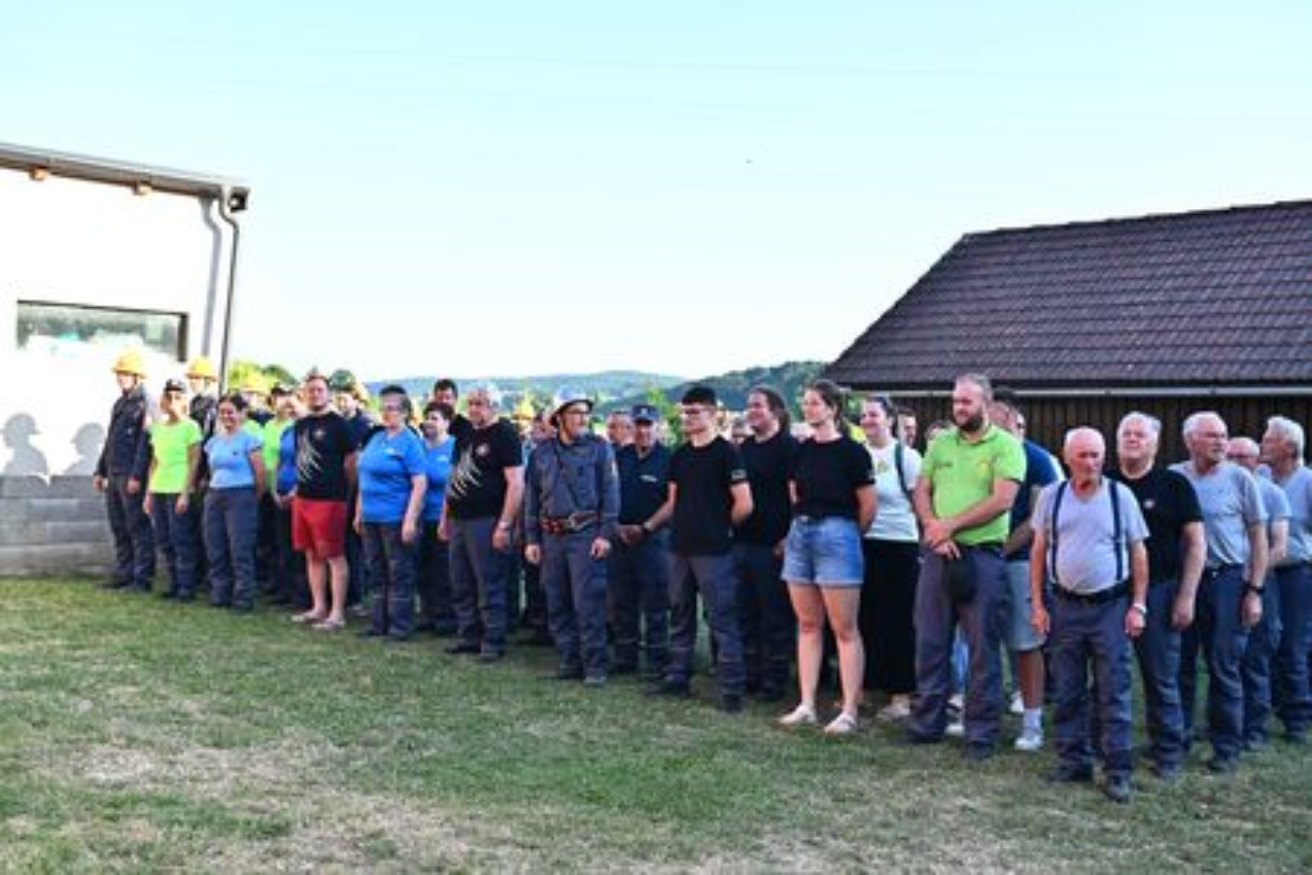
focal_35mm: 35
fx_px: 1275
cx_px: 656
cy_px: 438
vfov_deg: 37.9
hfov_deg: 54.4
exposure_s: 1/4000
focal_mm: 35
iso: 1600
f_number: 4
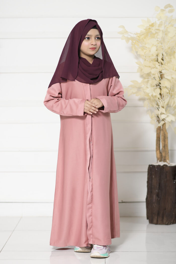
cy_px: 132
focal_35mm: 85
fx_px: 623
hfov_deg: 16.1
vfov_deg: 23.9
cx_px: 88
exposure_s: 1/160
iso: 100
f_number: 2.8
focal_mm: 85
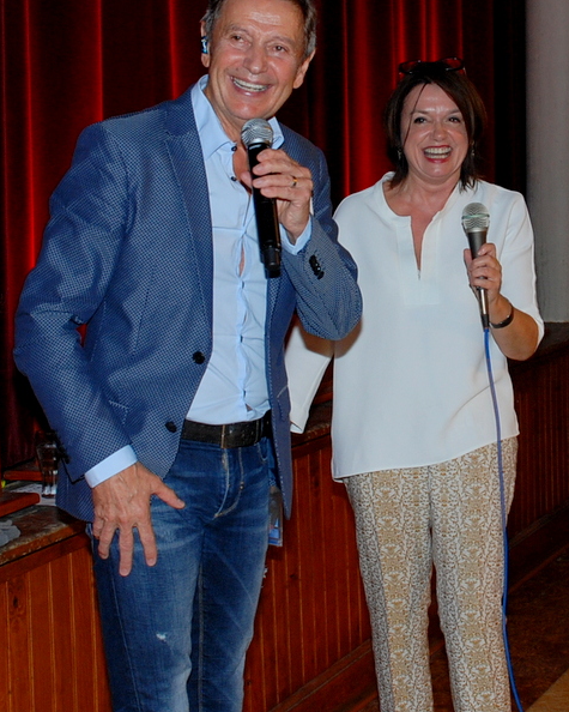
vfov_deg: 44.7
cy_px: 319
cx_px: 286
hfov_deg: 36.5
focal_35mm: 41
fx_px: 863
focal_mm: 24
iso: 320
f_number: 5.6
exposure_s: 1/60
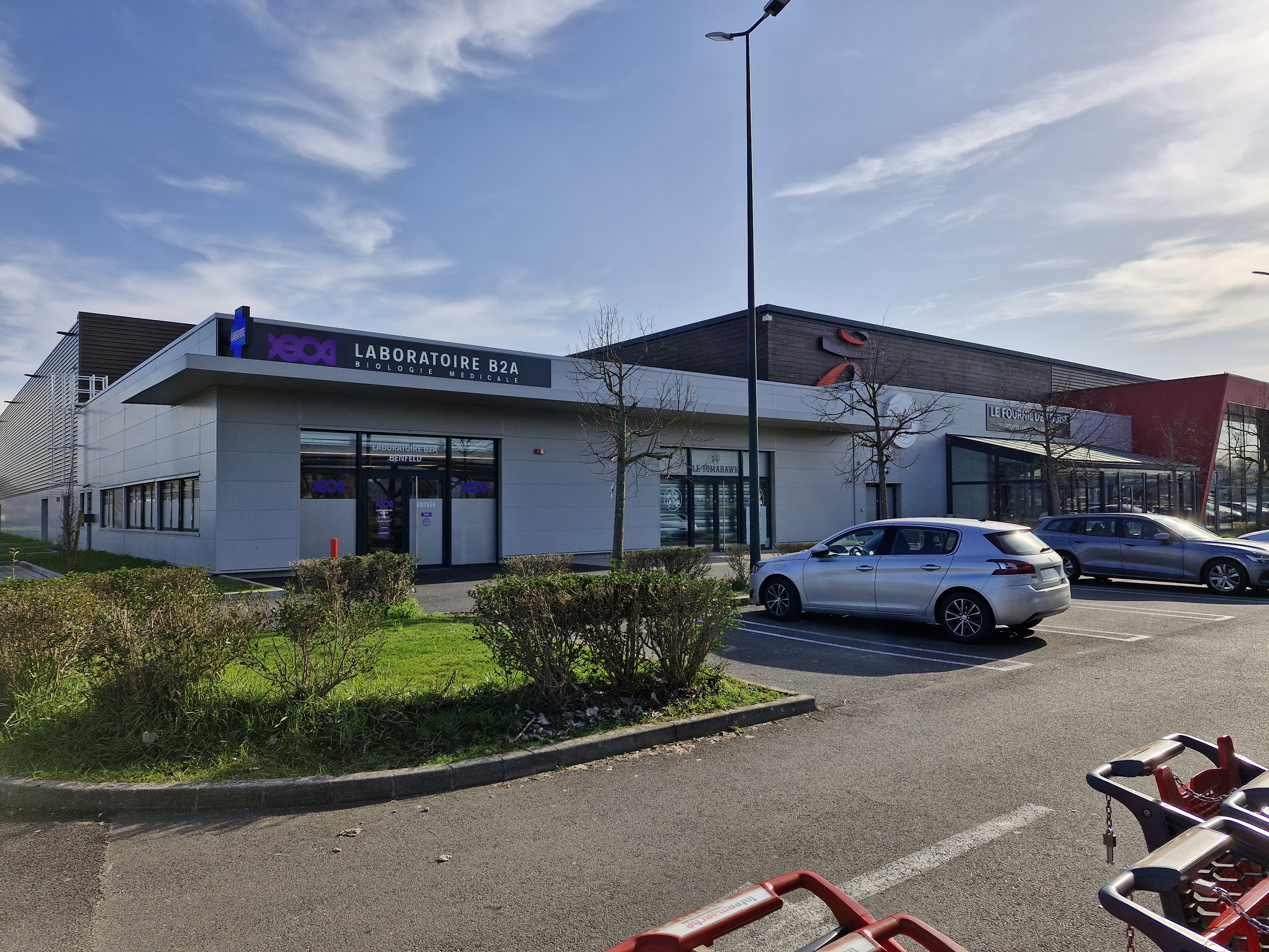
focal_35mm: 23
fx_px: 843
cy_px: 476
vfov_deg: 58.9
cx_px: 634
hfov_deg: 73.9
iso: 50
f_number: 1.8
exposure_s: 1/2536
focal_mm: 5.54
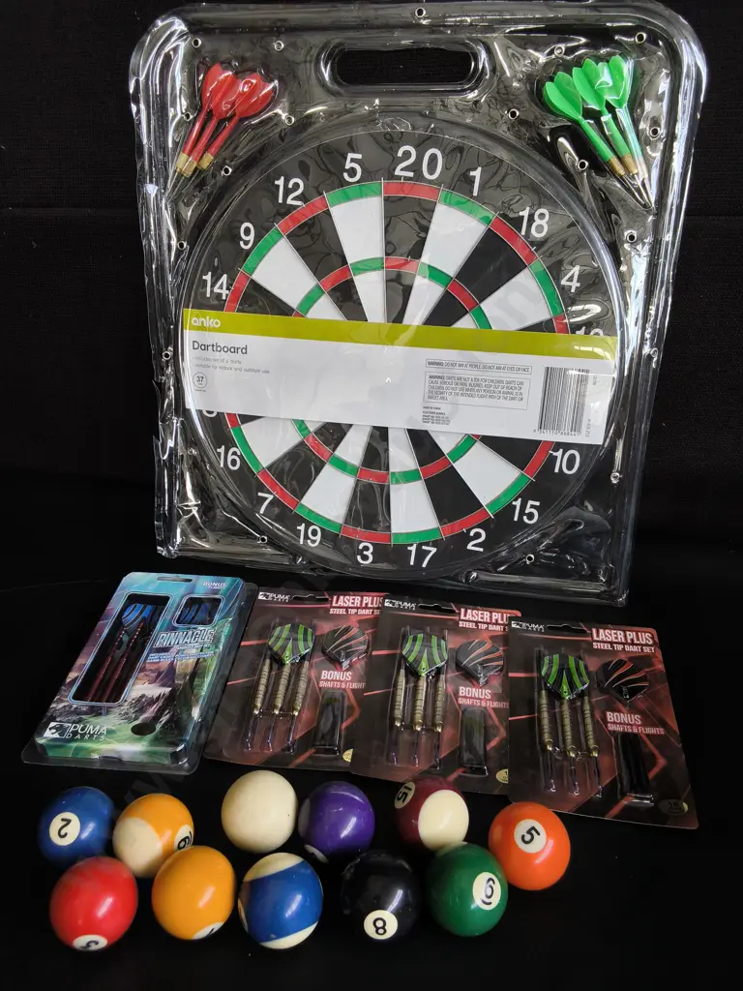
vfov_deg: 65.3
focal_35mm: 27
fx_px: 773
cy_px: 496
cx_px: 372
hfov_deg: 51.4
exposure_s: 1/100
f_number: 2
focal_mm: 2.87
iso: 32
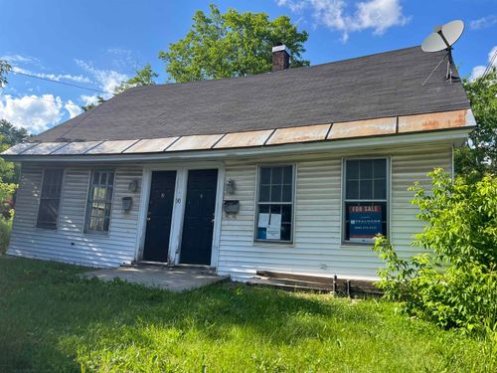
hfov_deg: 67.3
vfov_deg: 53.1
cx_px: 248
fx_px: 373
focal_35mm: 26
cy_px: 186
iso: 50
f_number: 1.6
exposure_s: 1/1600
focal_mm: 5.1
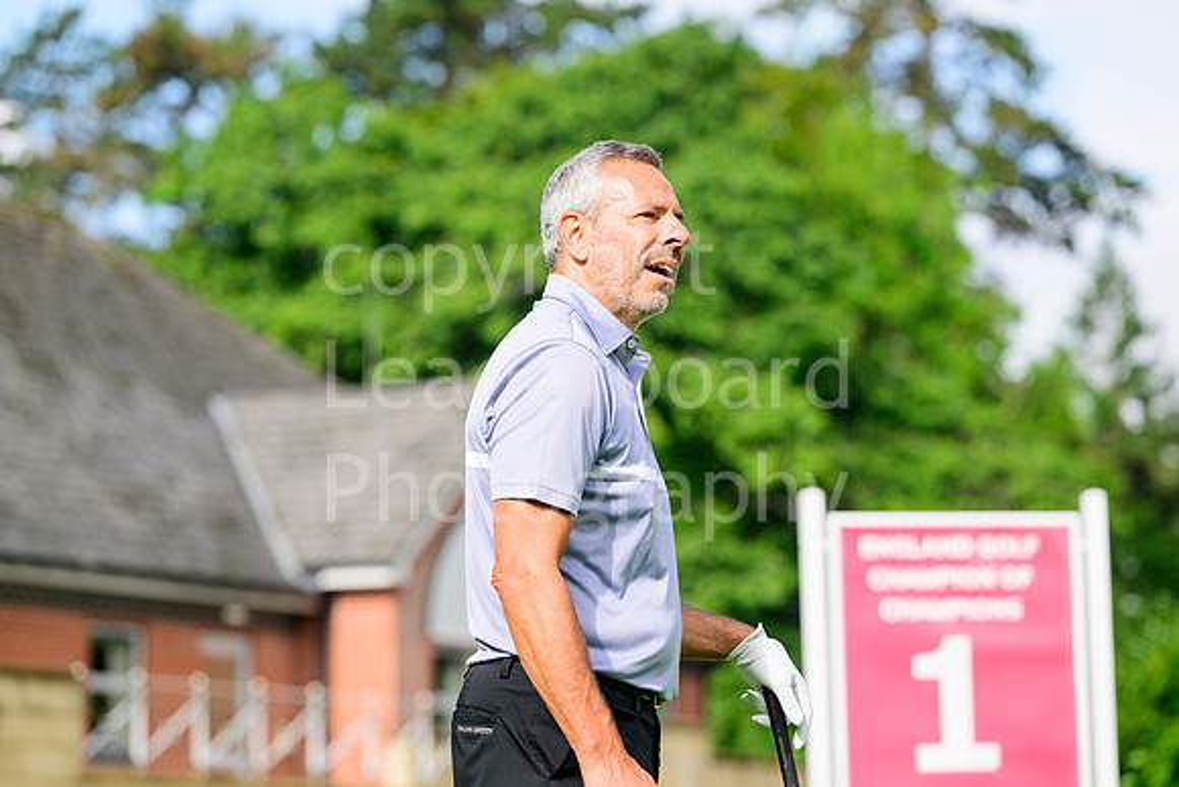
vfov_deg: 8.9
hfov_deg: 13.2
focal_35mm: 155
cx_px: 590
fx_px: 5077
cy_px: 394
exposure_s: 1/2000
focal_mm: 155
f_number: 4.5
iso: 320
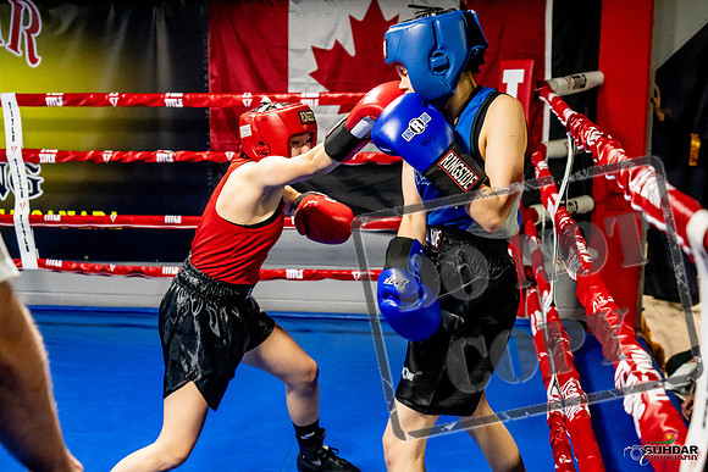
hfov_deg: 38.2
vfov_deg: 26.0
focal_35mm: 52
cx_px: 354
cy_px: 236
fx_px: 1023
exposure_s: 1/800
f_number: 2.8
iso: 5000
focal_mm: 35
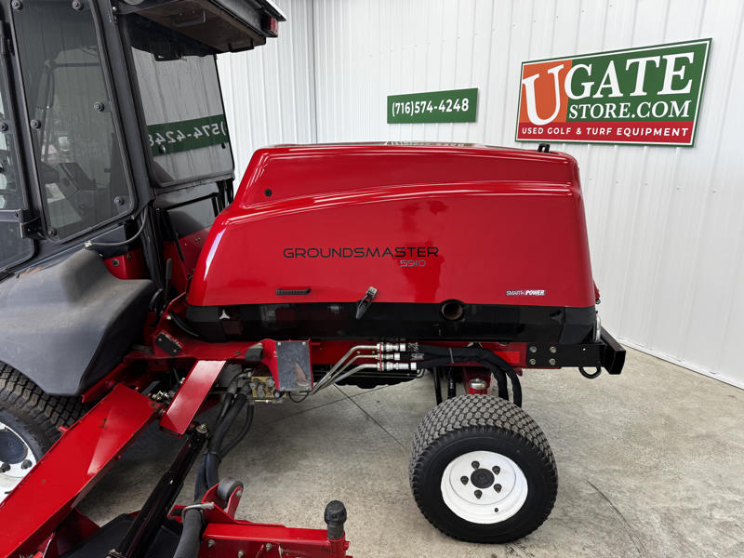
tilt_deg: -16.9
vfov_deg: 56.8
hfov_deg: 71.6
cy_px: 279
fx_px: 516
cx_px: 372
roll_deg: -0.9
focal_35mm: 24
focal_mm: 6.76
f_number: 1.78
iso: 100
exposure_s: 1/120
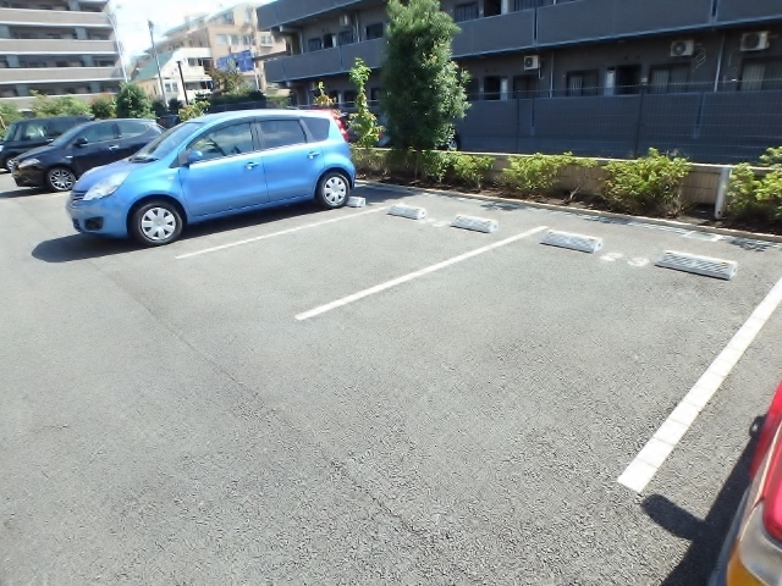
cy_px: 293
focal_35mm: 21
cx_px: 391
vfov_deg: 63.4
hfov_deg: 79.0
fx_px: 474
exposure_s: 1/320
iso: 125
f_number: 3.5
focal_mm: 3.7
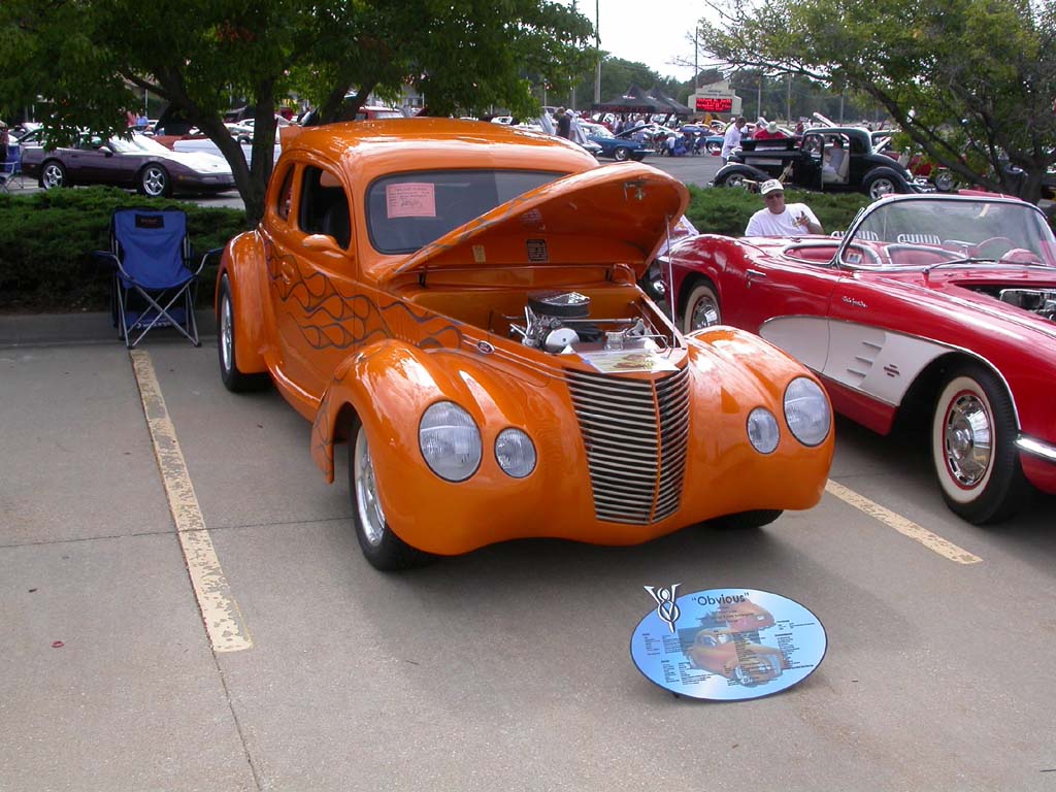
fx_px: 1159
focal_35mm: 38
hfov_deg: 49.0
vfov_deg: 37.7
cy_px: 396
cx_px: 528
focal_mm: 7.85
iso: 100
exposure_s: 1/254
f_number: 6.7
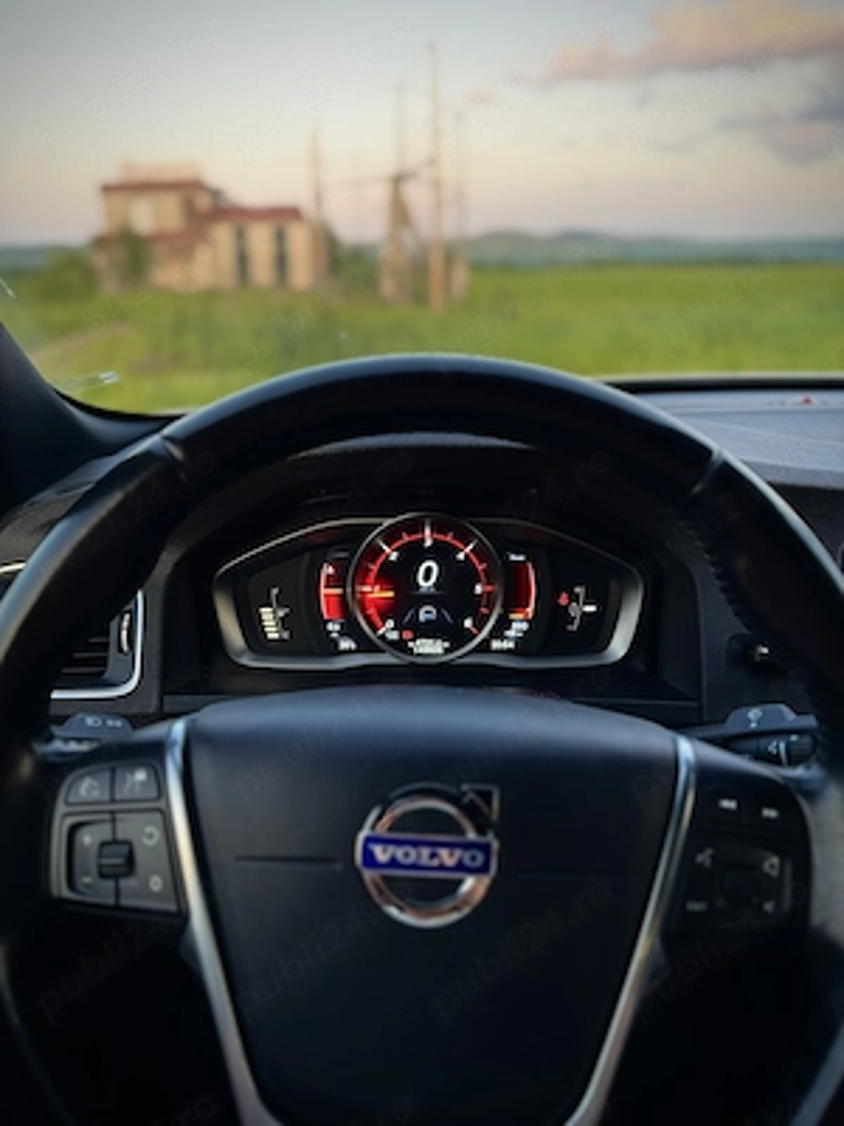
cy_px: 563
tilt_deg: -20.6
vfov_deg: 71.6
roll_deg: +0.6
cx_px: 422
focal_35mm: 24
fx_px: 780
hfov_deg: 56.8
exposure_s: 1/71
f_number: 1.78
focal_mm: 6.76
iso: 200
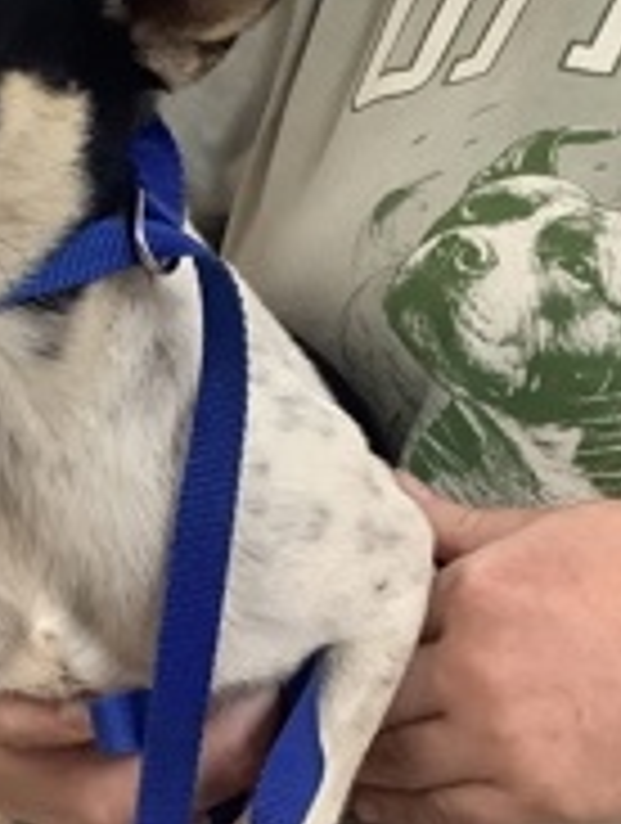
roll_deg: -0.7
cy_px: 482
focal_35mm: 71
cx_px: 43
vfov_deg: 27.3
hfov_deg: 20.3
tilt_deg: -13.0
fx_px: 1692
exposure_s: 1/60
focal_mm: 3.3
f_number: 2.4
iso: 320
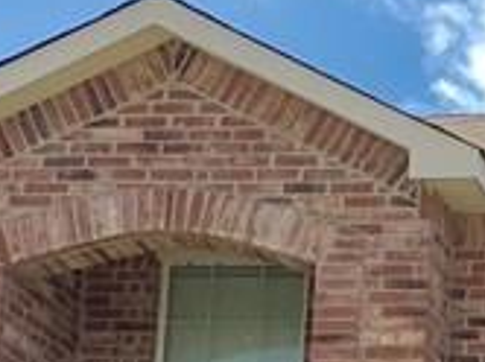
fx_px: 2504
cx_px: 841
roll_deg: -1.1
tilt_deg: +12.6
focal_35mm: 179
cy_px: 476
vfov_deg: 8.2
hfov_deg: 10.5
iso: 25
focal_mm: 4.15
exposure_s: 1/1350
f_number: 2.2
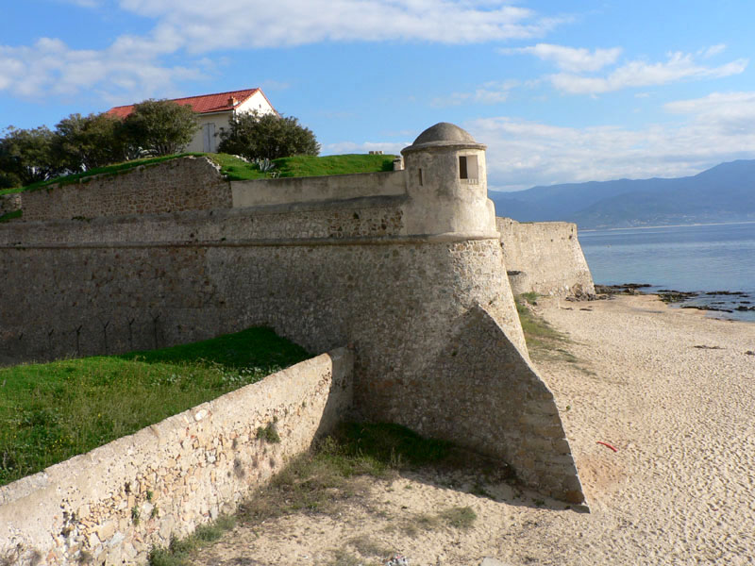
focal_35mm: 36
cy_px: 283
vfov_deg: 39.7
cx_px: 378
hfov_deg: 51.4
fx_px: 785
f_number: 5
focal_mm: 6
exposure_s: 1/400
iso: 80
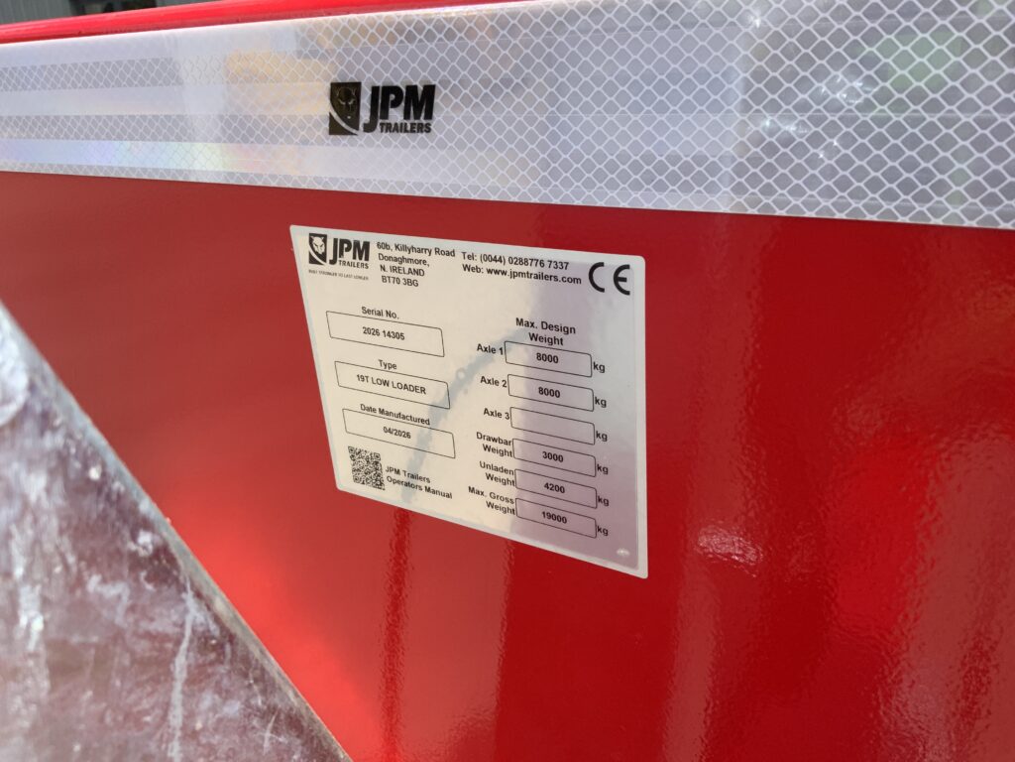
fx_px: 850
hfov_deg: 61.7
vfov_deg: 48.2
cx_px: 508
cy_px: 381
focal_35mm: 29
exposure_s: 1/1035
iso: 16
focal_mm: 3
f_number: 1.8
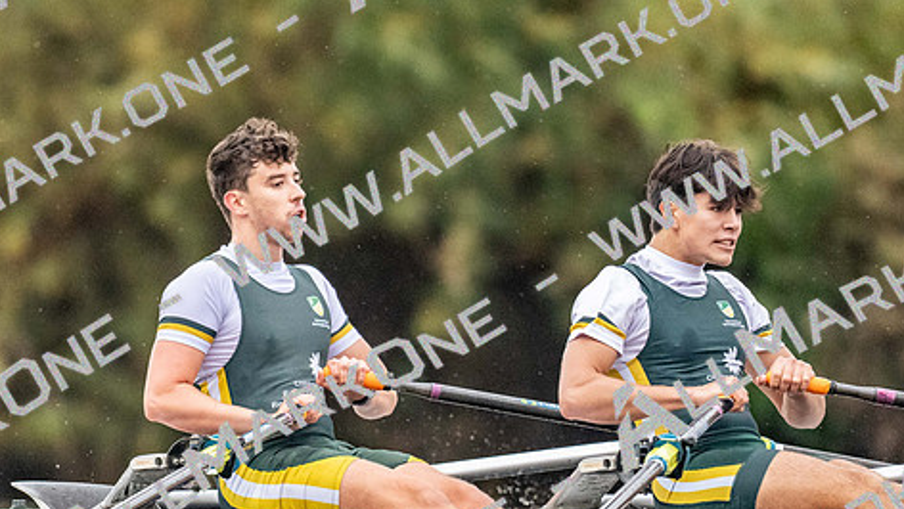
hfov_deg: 1.9
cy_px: 293
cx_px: 448
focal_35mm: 1157
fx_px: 27746
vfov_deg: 1.1
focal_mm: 600
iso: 4500
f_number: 4
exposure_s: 1/2500
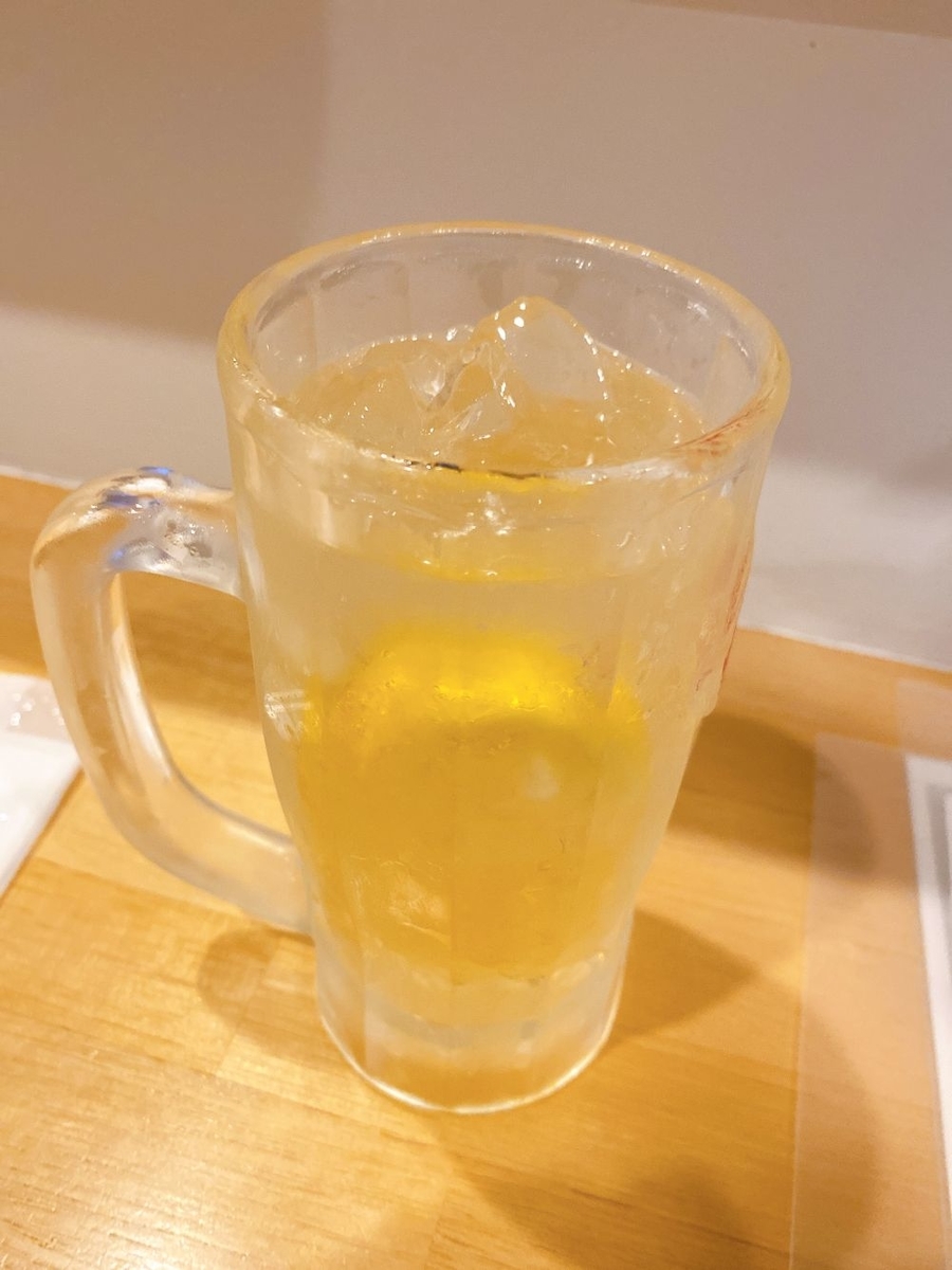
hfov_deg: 53.1
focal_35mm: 26
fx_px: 953
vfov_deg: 67.3
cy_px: 635
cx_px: 476
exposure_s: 1/60
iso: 400
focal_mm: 4.25
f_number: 1.8
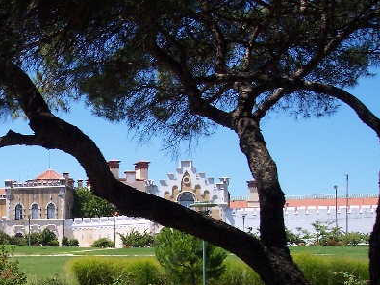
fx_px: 845
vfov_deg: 18.9
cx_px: -4
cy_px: 237
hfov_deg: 24.2
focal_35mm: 77
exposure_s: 1/700
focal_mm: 8
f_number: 4.8
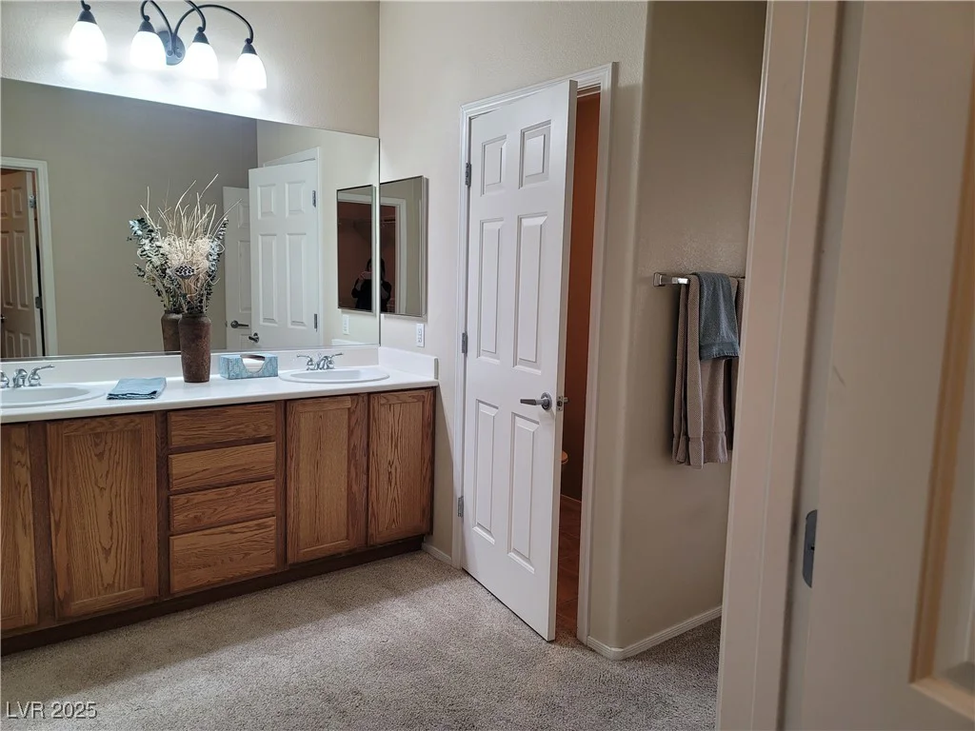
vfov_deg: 54.9
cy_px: 366
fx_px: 704
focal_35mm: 25
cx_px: 488
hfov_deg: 69.4
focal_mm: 7
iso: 250
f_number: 1.8
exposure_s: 1/120
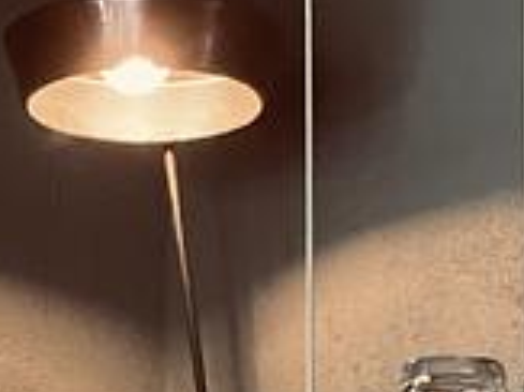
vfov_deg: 6.1
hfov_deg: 8.1
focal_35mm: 244
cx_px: 196
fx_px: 3691
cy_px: 365
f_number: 2.2
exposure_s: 1/25
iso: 320
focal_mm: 7.5
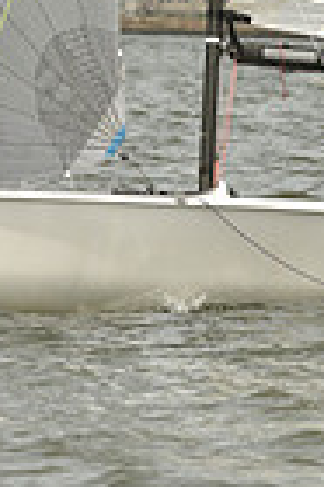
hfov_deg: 1.7
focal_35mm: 830
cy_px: -47
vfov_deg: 2.5
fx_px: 11232
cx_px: 188
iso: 320
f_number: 7.1
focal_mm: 200
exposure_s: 1/1250
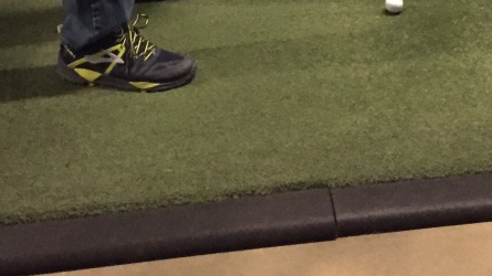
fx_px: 1265
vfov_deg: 10.9
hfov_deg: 22.0
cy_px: -342
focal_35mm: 97
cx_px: 285
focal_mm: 4.15
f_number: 2.2
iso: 400
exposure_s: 1/15
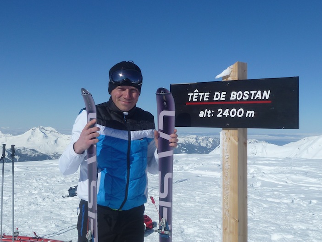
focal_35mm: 49
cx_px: 172
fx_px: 456
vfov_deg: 29.7
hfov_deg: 38.9
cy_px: 107
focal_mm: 7.4
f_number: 4.5
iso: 100
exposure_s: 1/2000
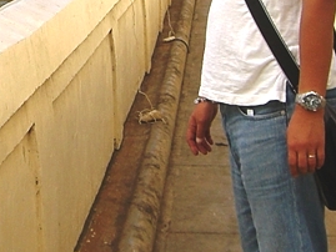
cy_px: -26
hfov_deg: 17.3
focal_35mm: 113
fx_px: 1097
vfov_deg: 12.9
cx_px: 74
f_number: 4.3
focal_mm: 6.2
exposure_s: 1/640
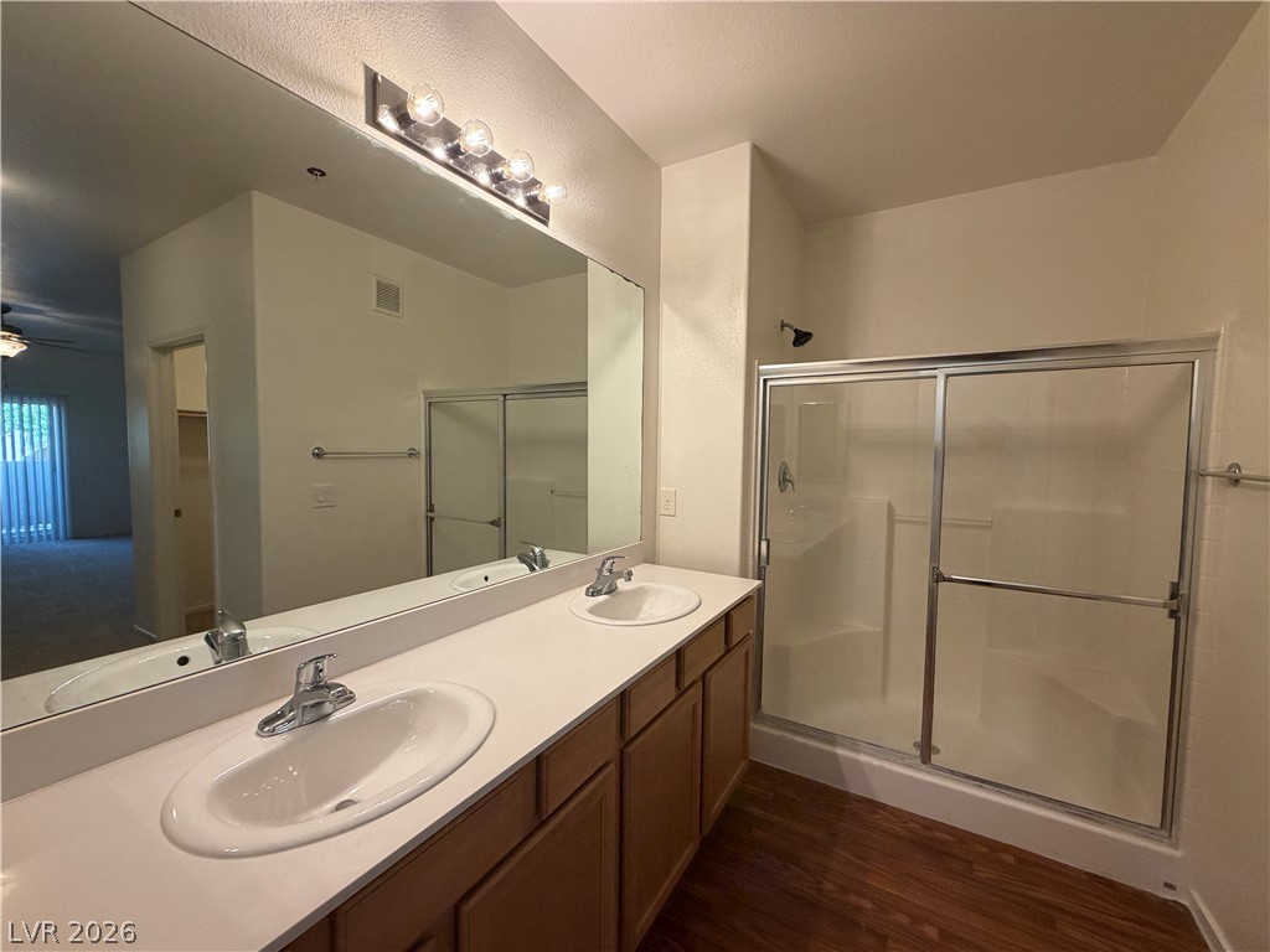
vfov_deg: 85.7
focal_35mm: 14
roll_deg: -0.8
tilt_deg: -3.1
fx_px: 514
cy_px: 476
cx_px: 635
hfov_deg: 102.1
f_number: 2.2
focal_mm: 2.22
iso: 200
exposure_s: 1/120
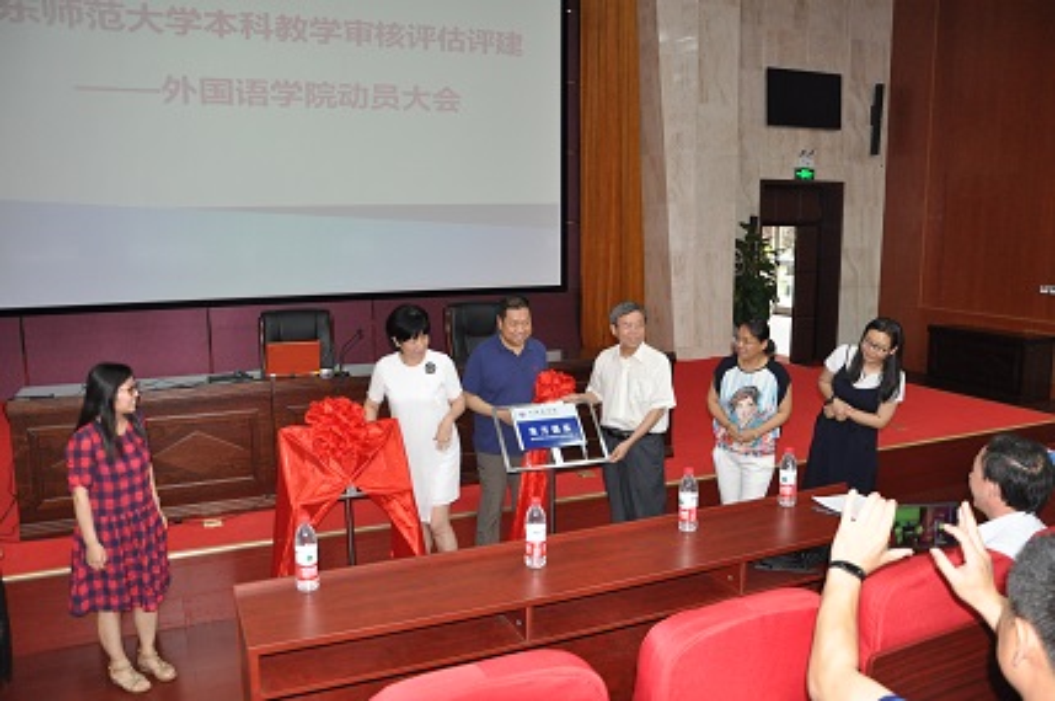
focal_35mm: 27
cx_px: 528
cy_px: 350
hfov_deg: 67.4
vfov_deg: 47.8
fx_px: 790
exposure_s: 1/60
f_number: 4.5
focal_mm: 18
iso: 1000
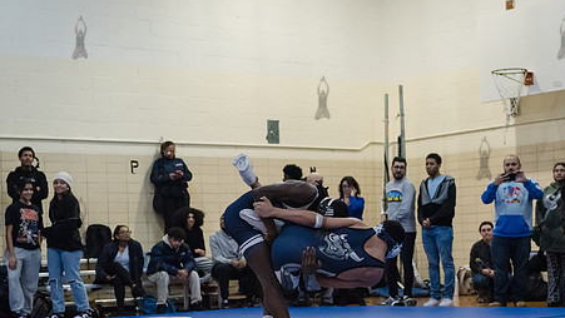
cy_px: 218
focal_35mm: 83
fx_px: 1244
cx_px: 322
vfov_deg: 14.5
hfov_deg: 25.6
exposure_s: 1/400
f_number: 3.2
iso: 8000
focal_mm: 58
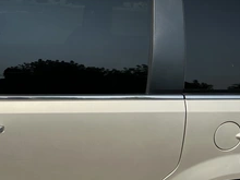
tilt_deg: -18.7
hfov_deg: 35.3
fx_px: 354
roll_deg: -2.9
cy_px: 117
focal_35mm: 51
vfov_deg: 28.4
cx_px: 25
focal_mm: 3
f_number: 1.8
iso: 25
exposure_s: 1/2959
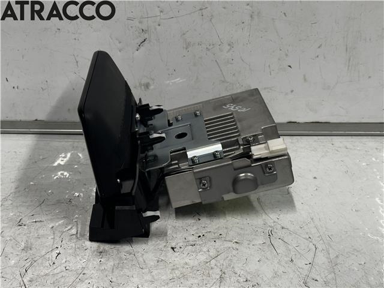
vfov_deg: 30.3
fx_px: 532
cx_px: 192
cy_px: 144
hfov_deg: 39.7
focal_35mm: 48
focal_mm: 6.86
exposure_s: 1/50
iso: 80
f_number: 1.78
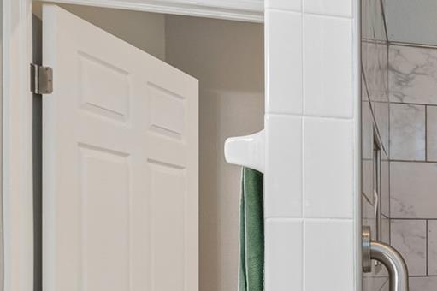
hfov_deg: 28.9
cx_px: 635
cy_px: 236
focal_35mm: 47
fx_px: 570
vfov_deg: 28.0
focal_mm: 10
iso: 100
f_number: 7.1
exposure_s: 1/3.33
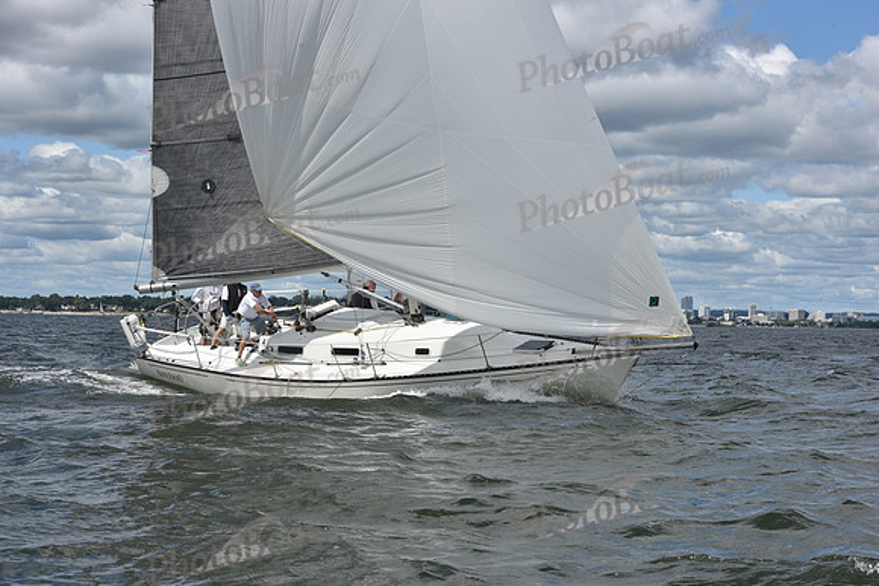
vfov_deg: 19.5
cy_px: 293
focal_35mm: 70
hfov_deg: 28.8
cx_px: 440
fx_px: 1709
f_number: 11
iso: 250
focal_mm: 70
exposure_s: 1/800
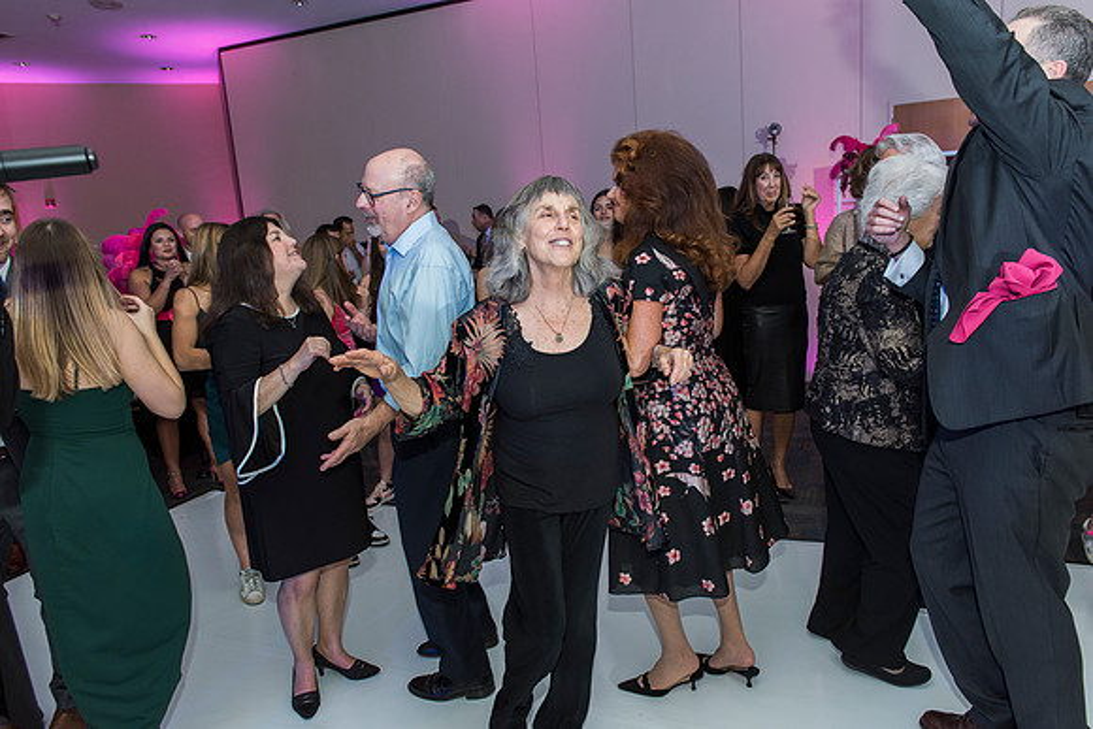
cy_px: 364
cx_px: 546
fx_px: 729
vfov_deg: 53.2
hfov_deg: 73.7
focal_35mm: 24
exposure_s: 1/100
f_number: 4.5
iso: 1000
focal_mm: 24
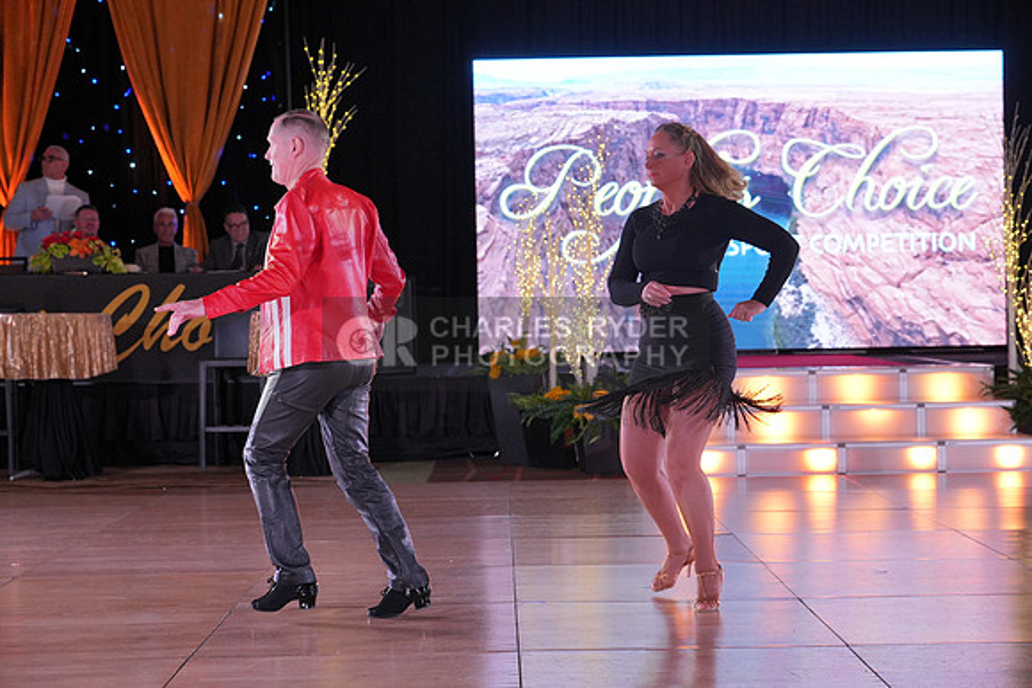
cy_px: 344
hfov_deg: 29.6
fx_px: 1950
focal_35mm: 68
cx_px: 516
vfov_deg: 20.0
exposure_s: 1/400
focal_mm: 68
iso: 2000
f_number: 4.5
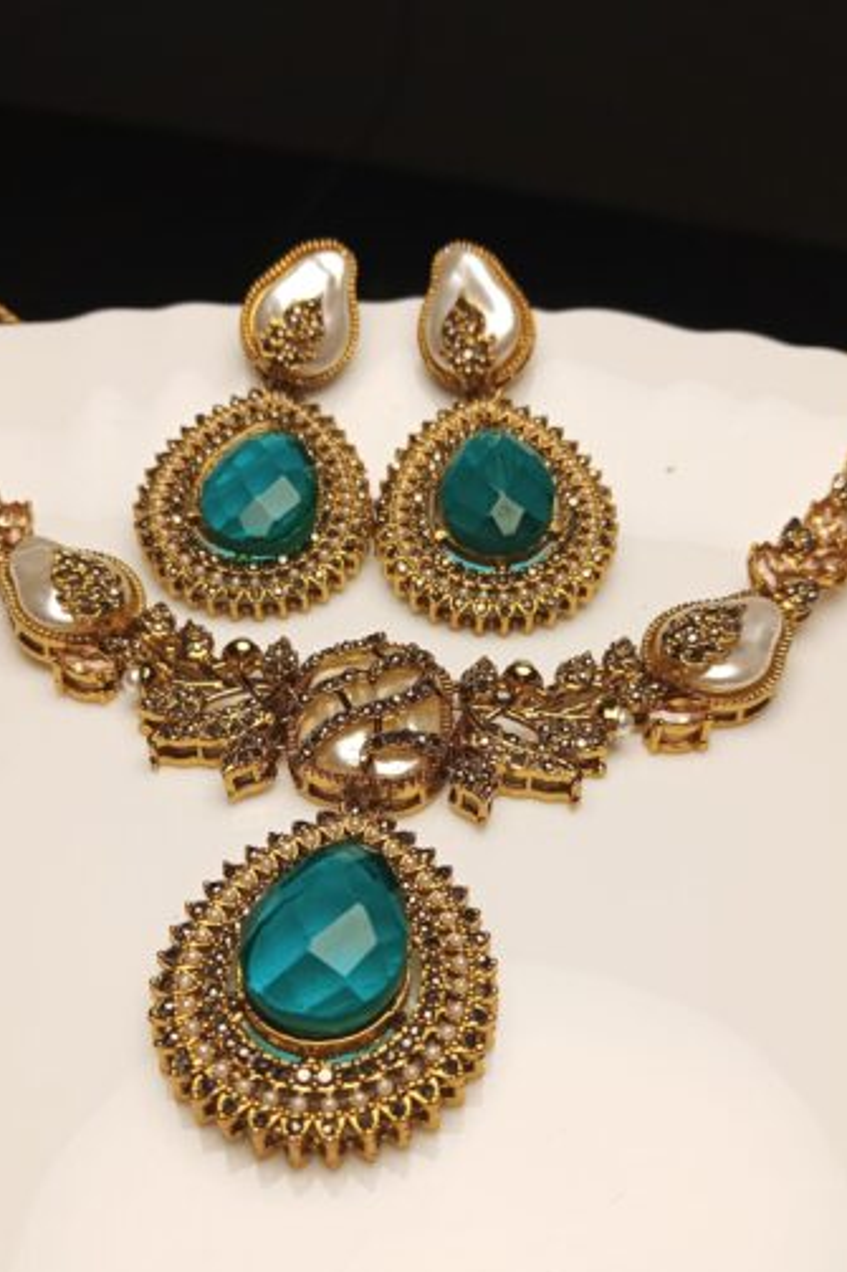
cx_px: 402
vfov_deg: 58.5
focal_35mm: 32
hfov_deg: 41.1
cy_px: 719
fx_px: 1130
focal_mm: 3.98
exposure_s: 1/230
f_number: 1.8
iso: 50
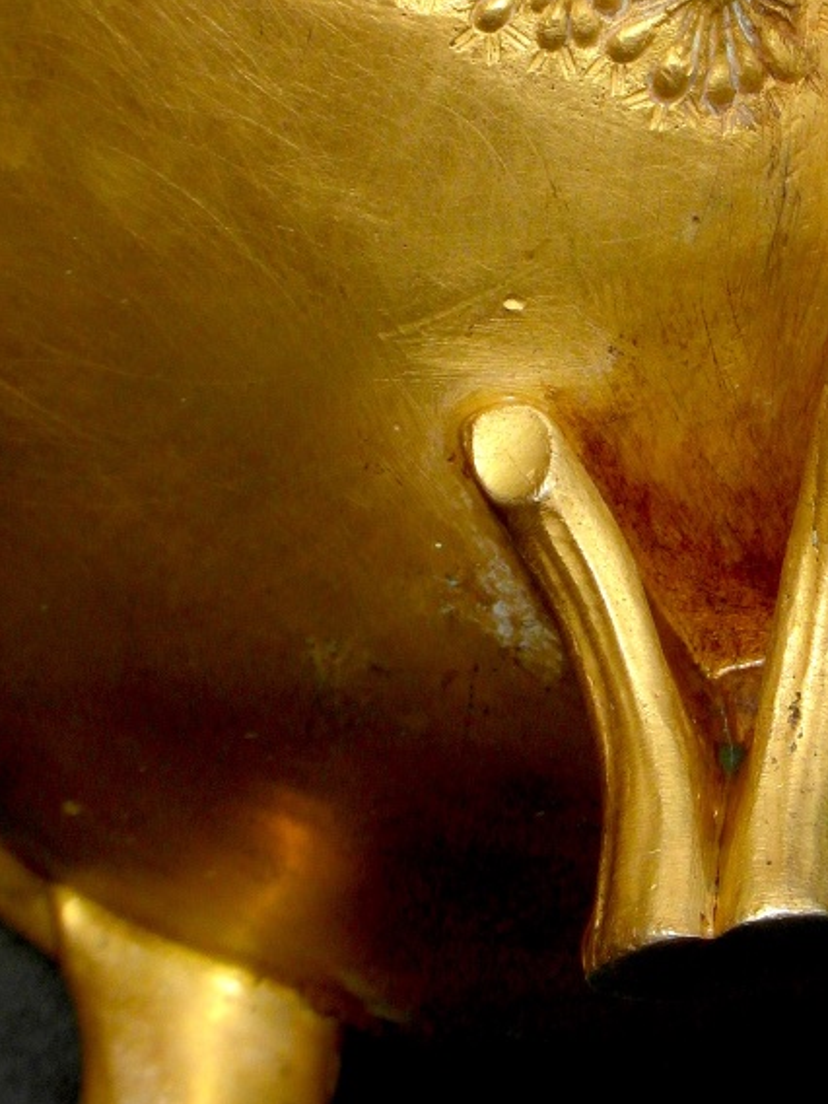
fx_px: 4178
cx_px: 766
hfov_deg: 11.2
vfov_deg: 14.9
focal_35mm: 131
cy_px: 155
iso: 80
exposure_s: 1/250
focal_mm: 10.2
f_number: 5.6
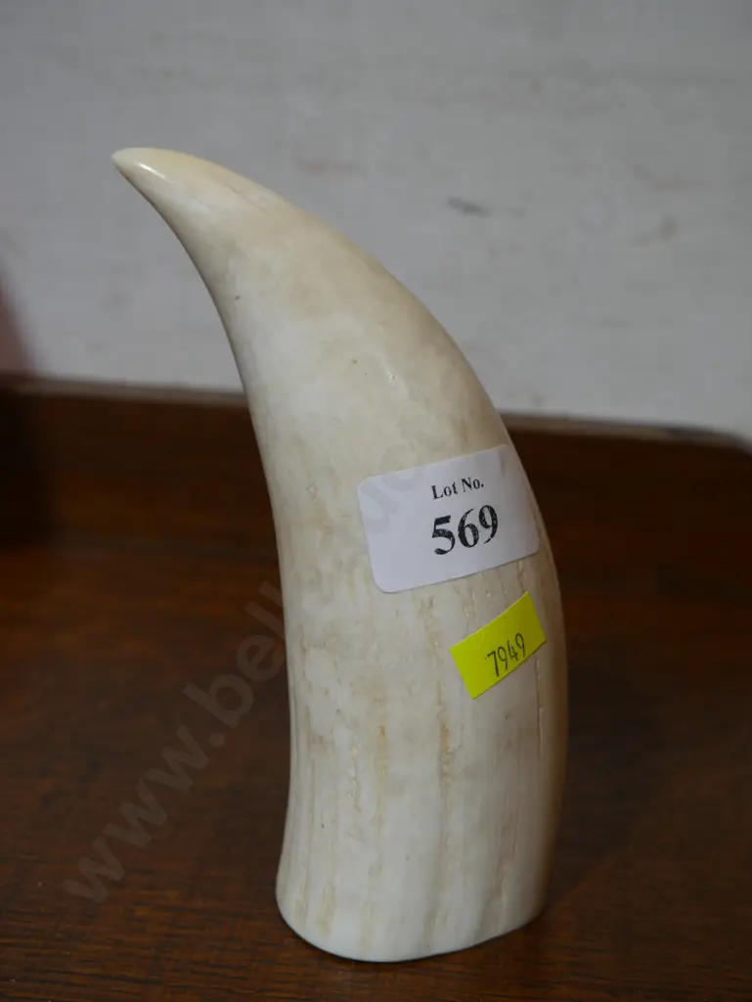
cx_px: 376
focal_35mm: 48
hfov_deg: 30.3
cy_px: 501
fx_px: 1389
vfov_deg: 39.6
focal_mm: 24
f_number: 5.2
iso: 320
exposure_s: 1/60
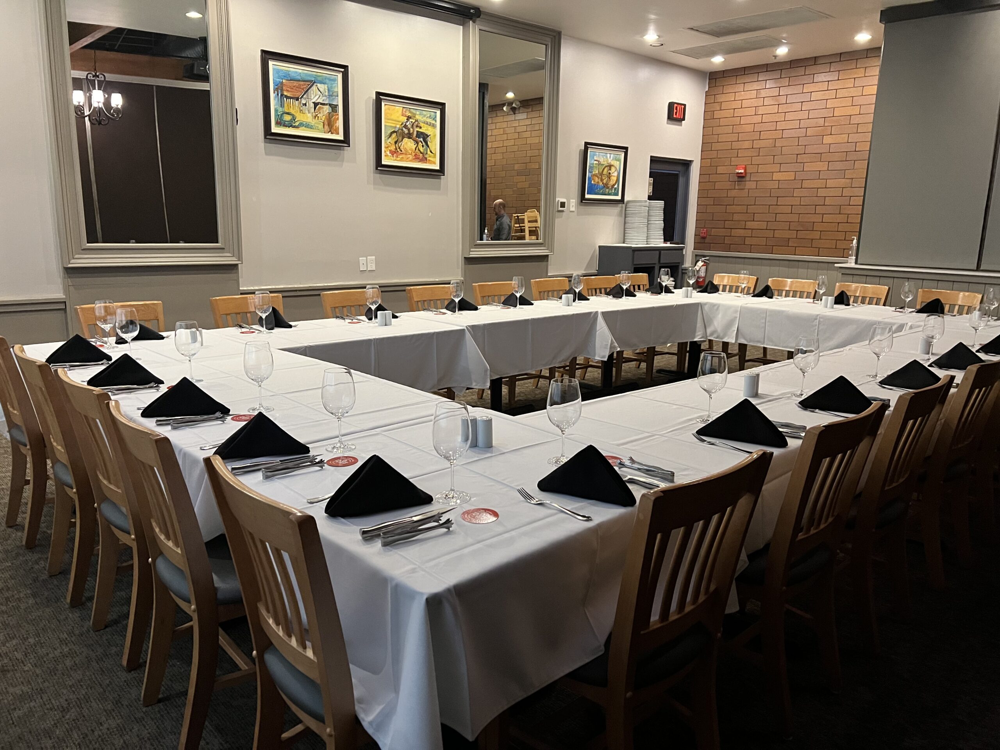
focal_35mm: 26
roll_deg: -0.9
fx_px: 751
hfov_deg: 67.3
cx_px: 500
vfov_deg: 53.1
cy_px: 375
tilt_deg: -12.3
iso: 500
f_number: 1.5
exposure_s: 1/60
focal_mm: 5.7
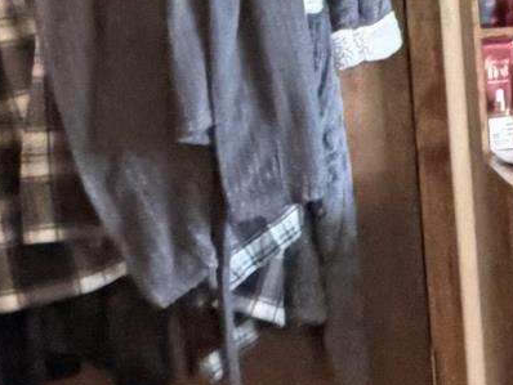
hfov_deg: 14.8
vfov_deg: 13.6
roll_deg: +1.9
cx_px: 1044
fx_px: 1601
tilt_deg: -8.0
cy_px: 28
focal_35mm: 108
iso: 1000
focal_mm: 2.22
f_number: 2.2
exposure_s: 1/40
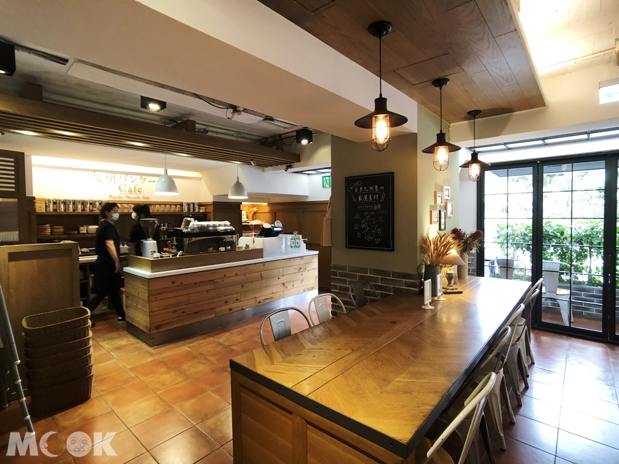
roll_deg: +0.6
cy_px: 232
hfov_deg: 63.4
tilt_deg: -2.9
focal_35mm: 28
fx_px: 501
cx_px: 310
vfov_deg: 49.7
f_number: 1.8
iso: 50
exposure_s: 1/15
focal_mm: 3.99
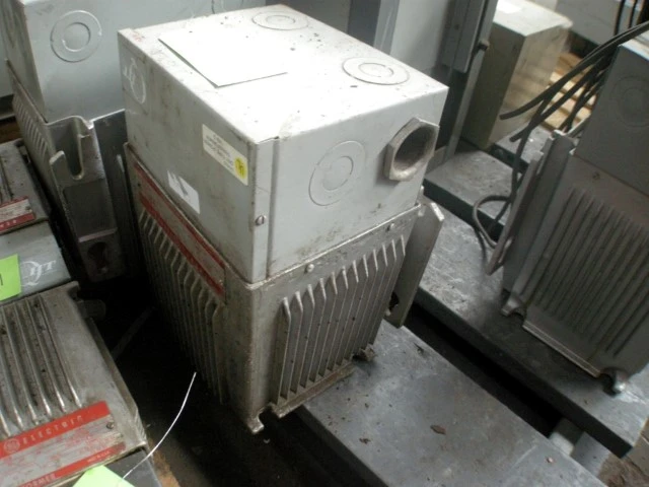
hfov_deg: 52.6
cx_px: 324
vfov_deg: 40.7
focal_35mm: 35
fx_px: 656
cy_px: 244
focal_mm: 7.5
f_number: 2.7
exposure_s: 1/8.6
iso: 400
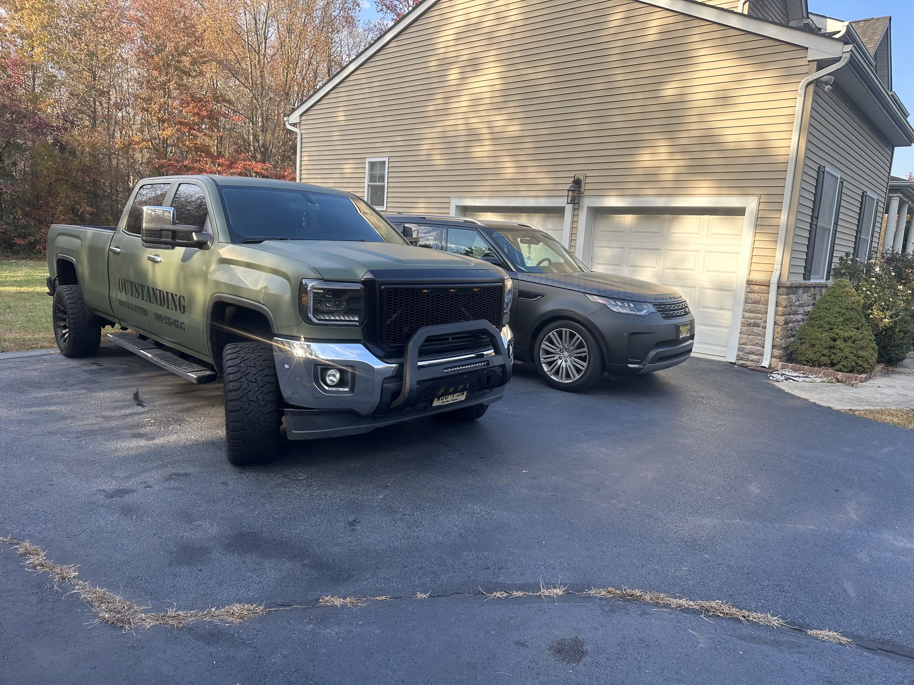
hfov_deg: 71.6
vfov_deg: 56.8
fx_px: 634
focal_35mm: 24
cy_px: 342
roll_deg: -3.7
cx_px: 457
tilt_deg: -7.3
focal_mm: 6.86
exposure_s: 1/729
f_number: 1.78
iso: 80
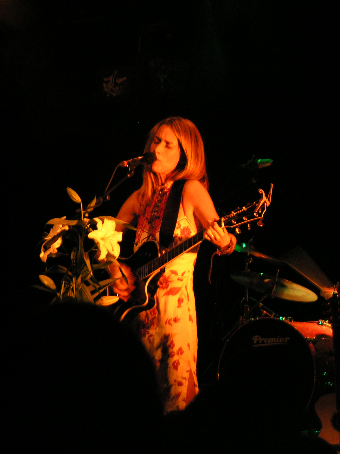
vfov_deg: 12.0
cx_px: 170
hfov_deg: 9.1
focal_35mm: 164
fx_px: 2148
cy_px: 227
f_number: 3.5
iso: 200
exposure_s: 1/15
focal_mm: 25.1
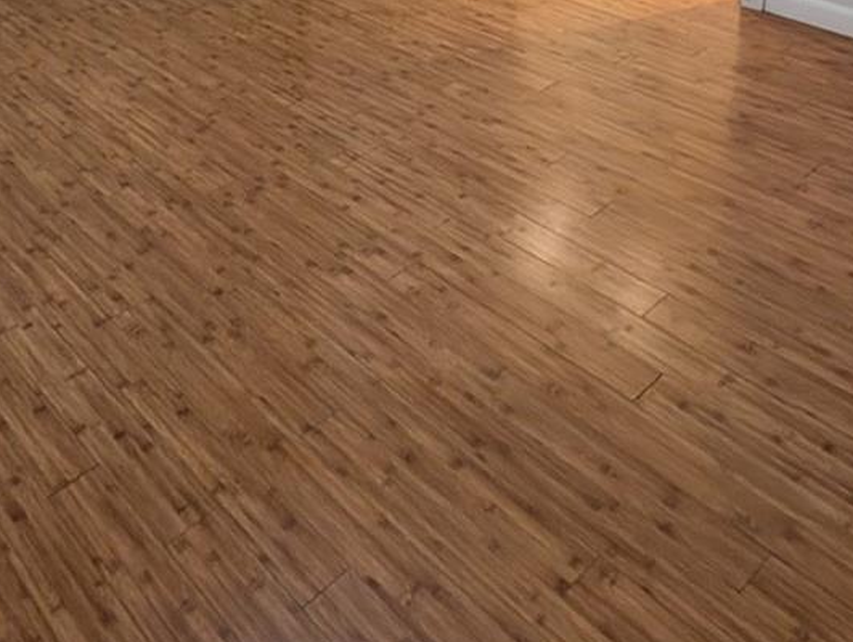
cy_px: -172
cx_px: 175
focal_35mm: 36
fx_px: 889
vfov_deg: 31.6
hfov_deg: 48.5
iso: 285
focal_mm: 2.02
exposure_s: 1/40
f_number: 1.7
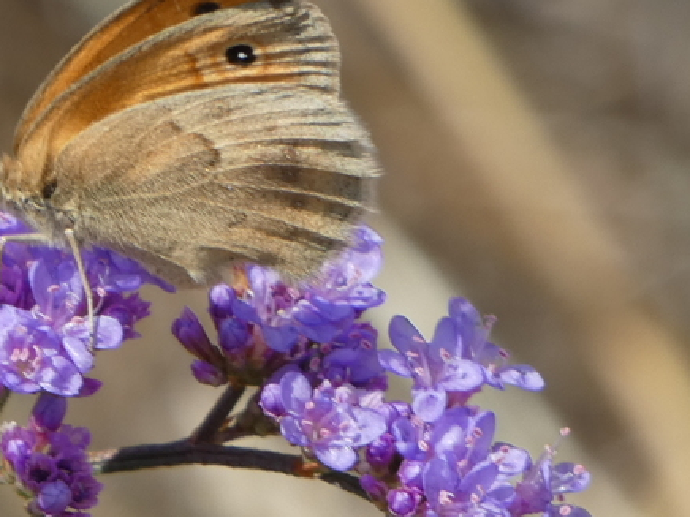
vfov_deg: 1.3
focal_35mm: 1143
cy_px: 278
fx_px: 22783
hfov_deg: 1.7
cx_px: 91
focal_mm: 104.7
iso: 80
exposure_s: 1/125
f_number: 5.6
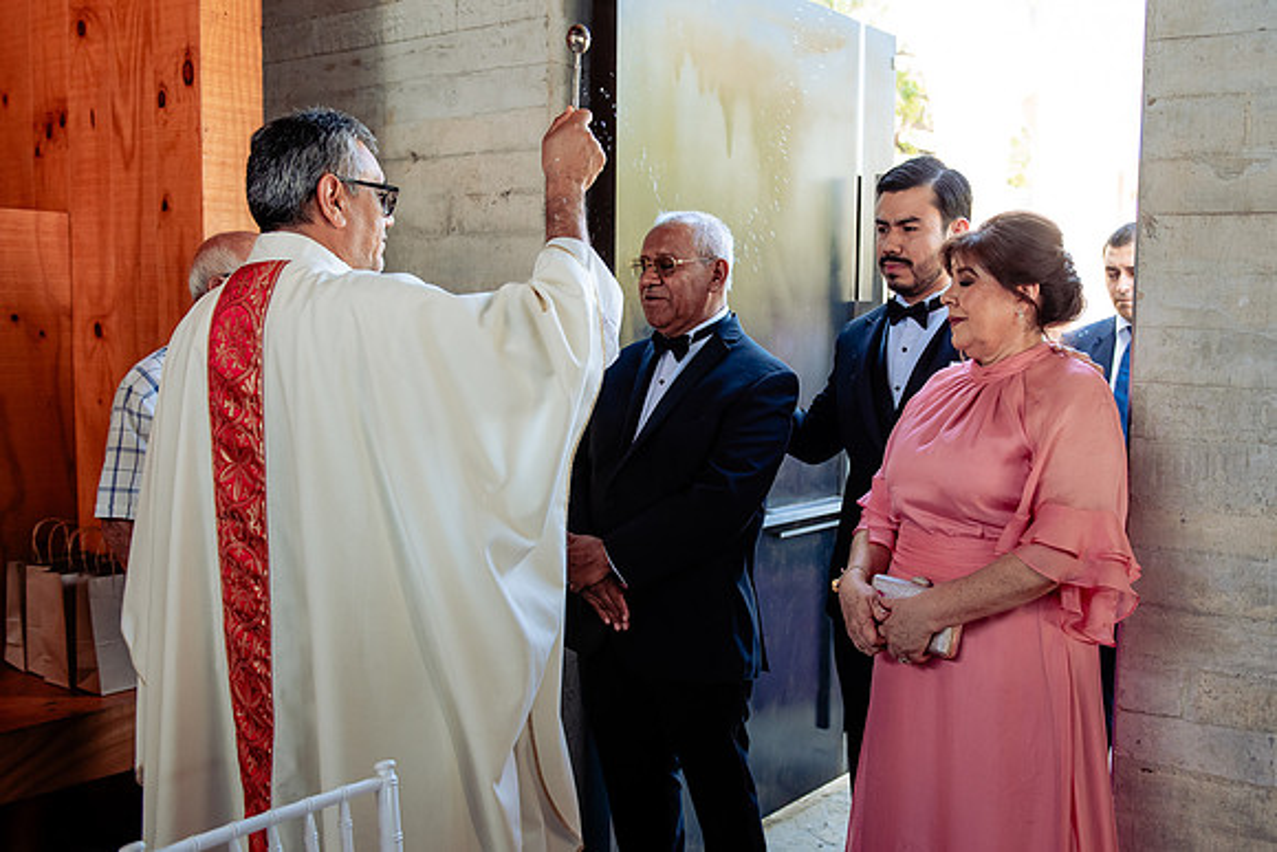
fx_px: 1359
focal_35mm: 38
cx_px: 725
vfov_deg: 34.8
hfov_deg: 50.2
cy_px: 449
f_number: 3.5
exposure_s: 1/250
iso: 640
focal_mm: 32
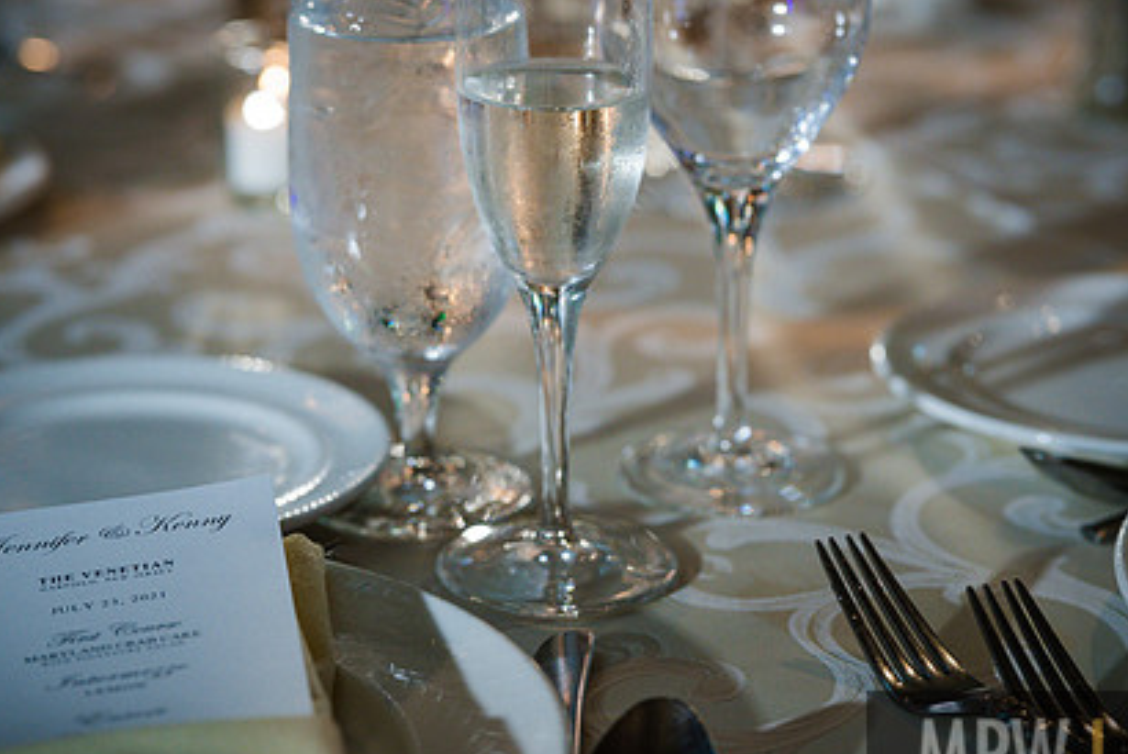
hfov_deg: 19.3
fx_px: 3324
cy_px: 332
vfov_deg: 12.9
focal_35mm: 106
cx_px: 561
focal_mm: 75
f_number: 2.8
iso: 1600
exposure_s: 1/125
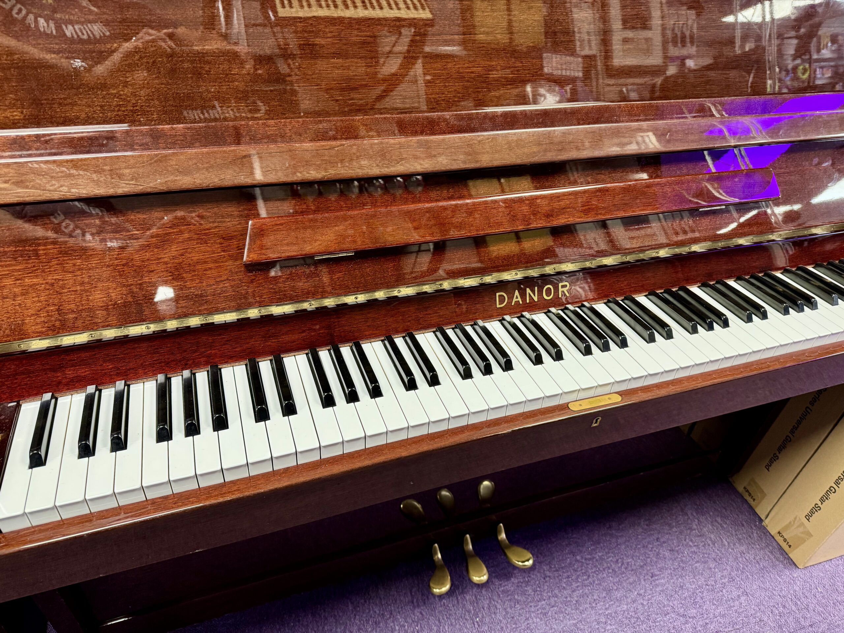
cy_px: 316
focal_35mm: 24
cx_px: 422
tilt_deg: -38.4
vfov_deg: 56.8
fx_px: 585
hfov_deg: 71.6
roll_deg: -5.9
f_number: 1.78
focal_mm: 6.76
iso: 320
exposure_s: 1/50
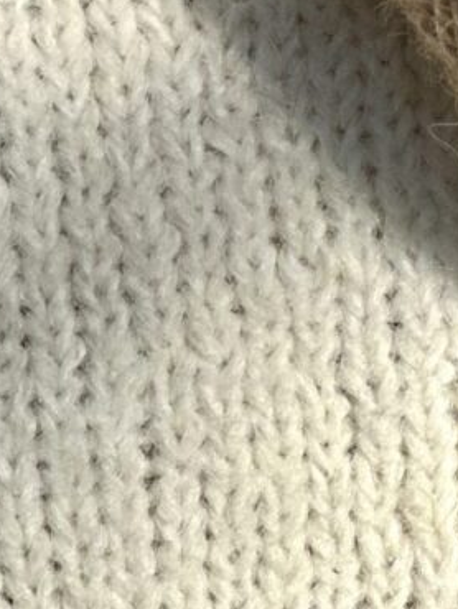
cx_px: 1033
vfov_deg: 4.6
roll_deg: +1.0
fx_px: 7506
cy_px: -676
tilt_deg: -10.2
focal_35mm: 426
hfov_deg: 3.5
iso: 32
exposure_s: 1/708
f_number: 2.8
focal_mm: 9
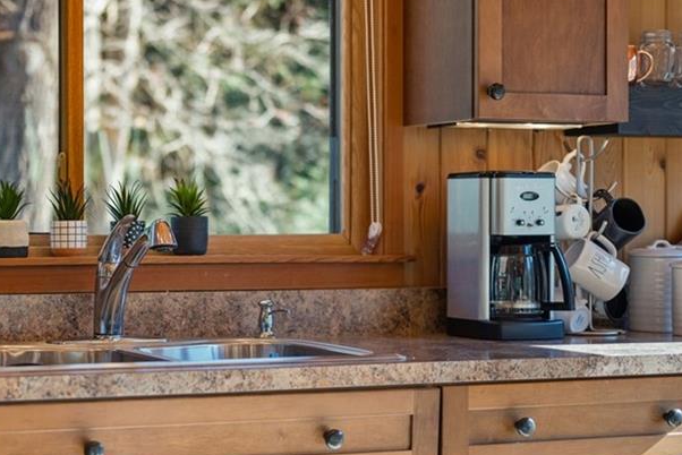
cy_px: 205
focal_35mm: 85
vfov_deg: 16.1
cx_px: 116
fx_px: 1611
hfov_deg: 23.5
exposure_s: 1/320
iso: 400
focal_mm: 50
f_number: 1.8
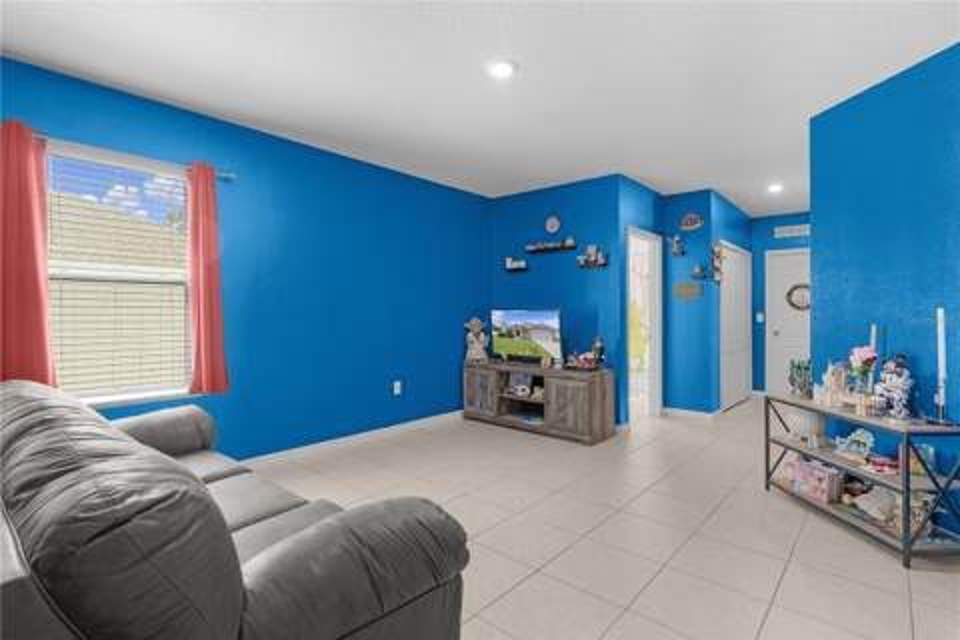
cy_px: 320
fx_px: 453
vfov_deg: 70.4
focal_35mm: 17
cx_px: 480
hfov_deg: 93.3
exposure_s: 1/13
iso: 800
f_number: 10
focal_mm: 17
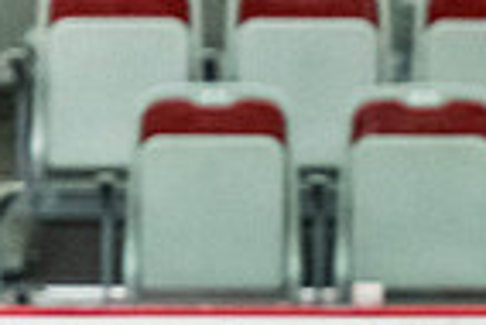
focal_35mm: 1109
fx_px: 14987
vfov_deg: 1.2
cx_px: 992
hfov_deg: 1.9
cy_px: 533
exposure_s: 1/640
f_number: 2.8
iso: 3200
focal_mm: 170
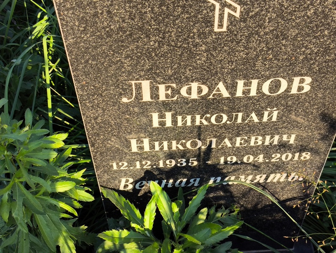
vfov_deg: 29.1
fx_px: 486
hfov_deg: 38.2
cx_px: 168
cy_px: 126
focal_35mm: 50
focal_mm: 4.71
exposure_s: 1/360
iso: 50
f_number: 1.7
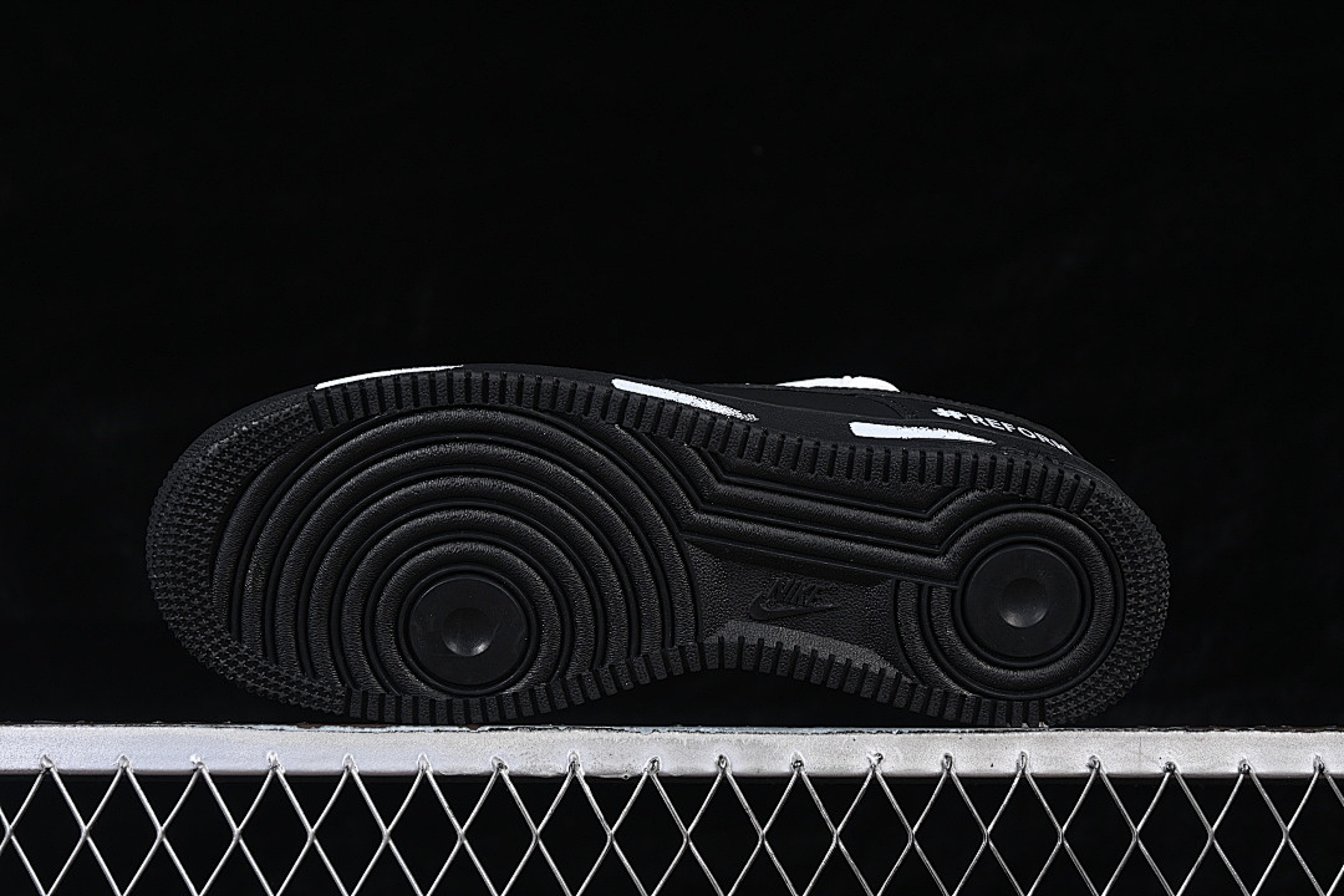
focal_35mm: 75
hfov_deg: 27.0
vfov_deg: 18.2
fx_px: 2800
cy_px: 448
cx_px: 672
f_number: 6.3
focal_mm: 50
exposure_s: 1/60
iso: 160
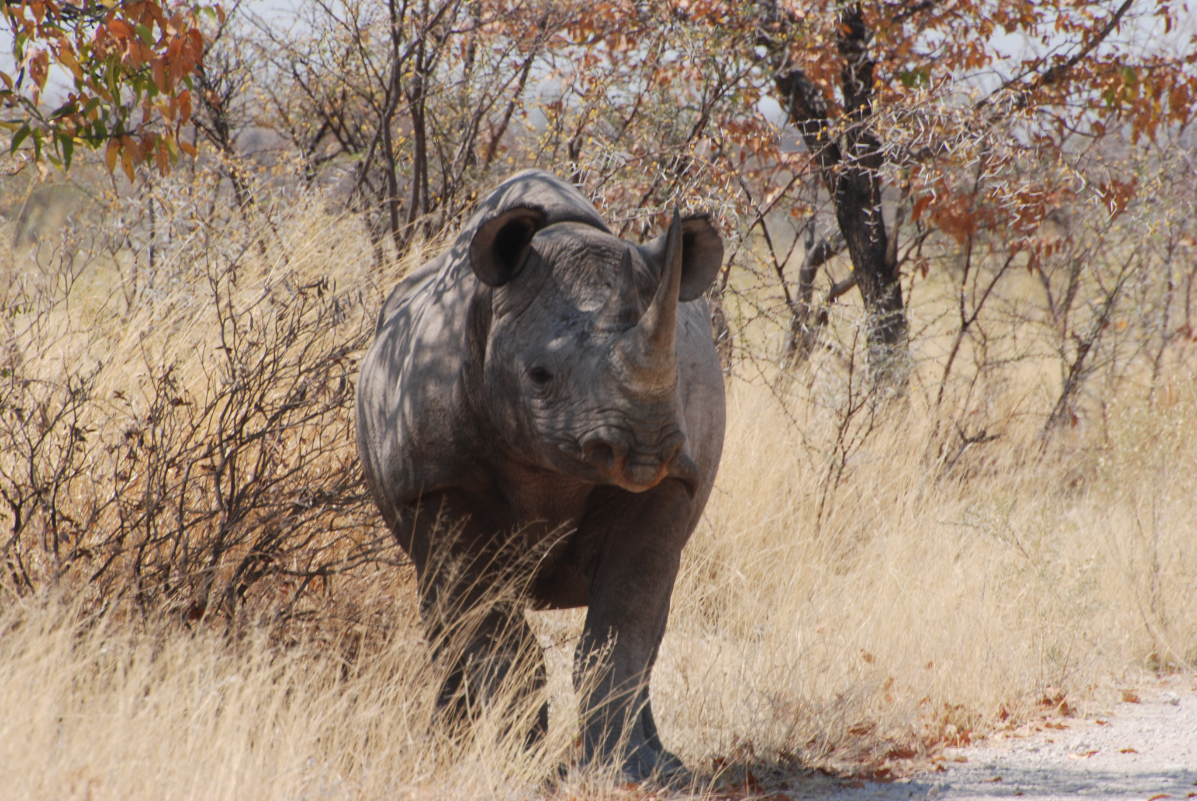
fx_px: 20973
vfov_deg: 2.2
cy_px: 400
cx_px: 598
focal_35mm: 630
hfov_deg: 3.3
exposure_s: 1/60
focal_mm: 420
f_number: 16
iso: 100
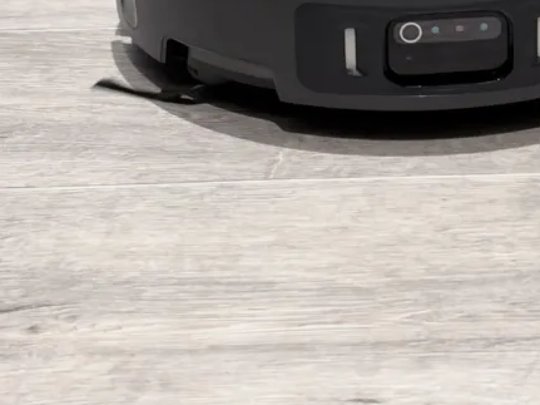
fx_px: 1778
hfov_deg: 17.0
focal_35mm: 114
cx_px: 484
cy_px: 13
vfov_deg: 12.8
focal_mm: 6.93
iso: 200
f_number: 1.48
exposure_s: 1/33
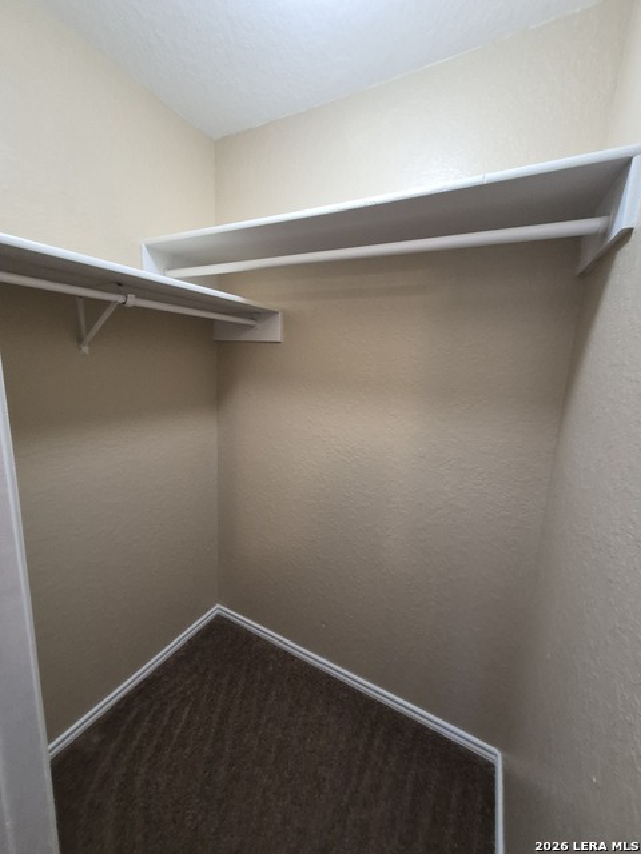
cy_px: 427
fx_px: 321
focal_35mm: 13
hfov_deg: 89.9
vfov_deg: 106.2
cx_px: 320
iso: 400
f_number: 2.2
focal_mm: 1.74
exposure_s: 1/60
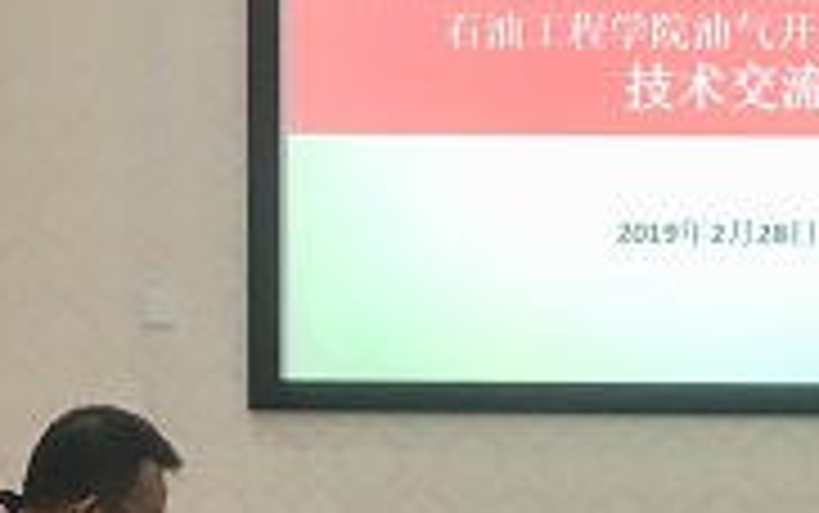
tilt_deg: -5.5
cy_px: 511
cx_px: 619
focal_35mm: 136
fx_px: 3037
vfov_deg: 9.6
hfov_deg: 15.3
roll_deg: -0.3
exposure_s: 1/33
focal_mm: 4.15
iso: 80
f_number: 2.2
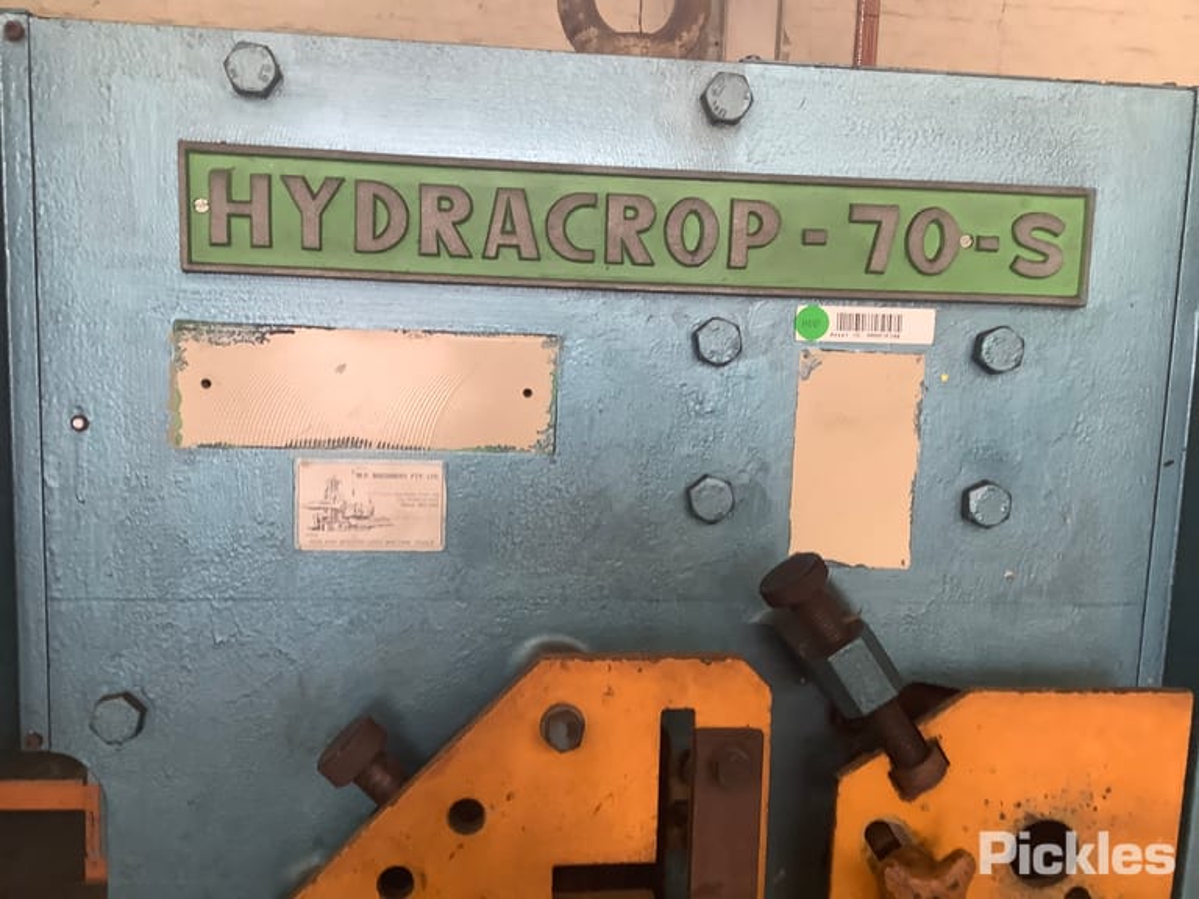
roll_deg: -2.6
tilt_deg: -6.0
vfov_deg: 45.4
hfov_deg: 58.4
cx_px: 600
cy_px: 450
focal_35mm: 31
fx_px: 1074
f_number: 2.4
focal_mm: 3.3
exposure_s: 1/50
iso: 160
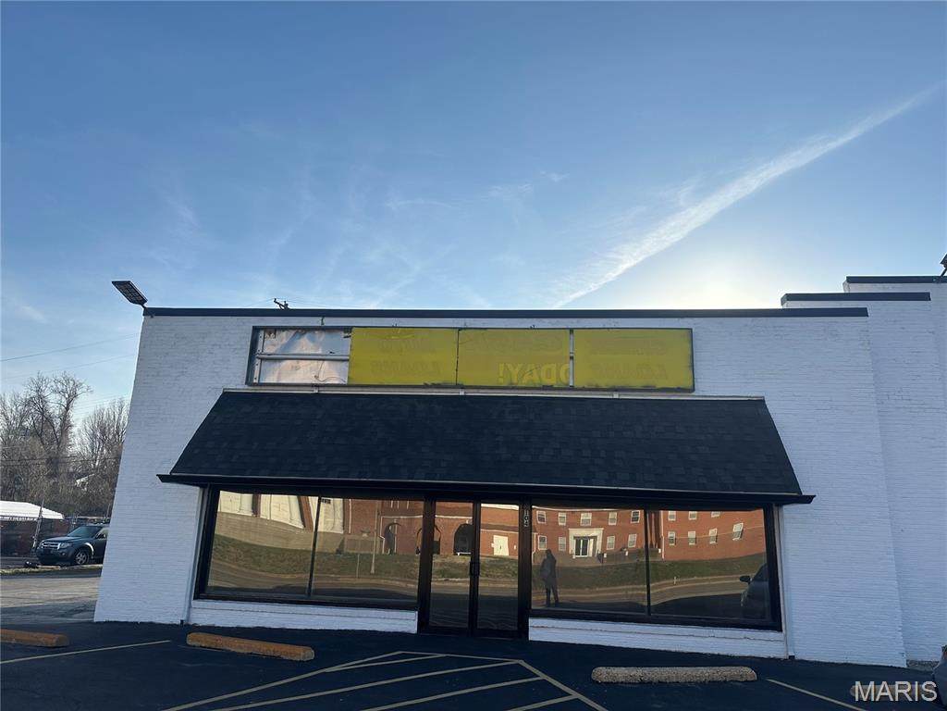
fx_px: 657
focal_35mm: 24
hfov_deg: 71.6
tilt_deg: +15.2
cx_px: 474
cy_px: 356
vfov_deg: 56.8
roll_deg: -2.6
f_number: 1.78
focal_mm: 6.86
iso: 80
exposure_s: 1/6211
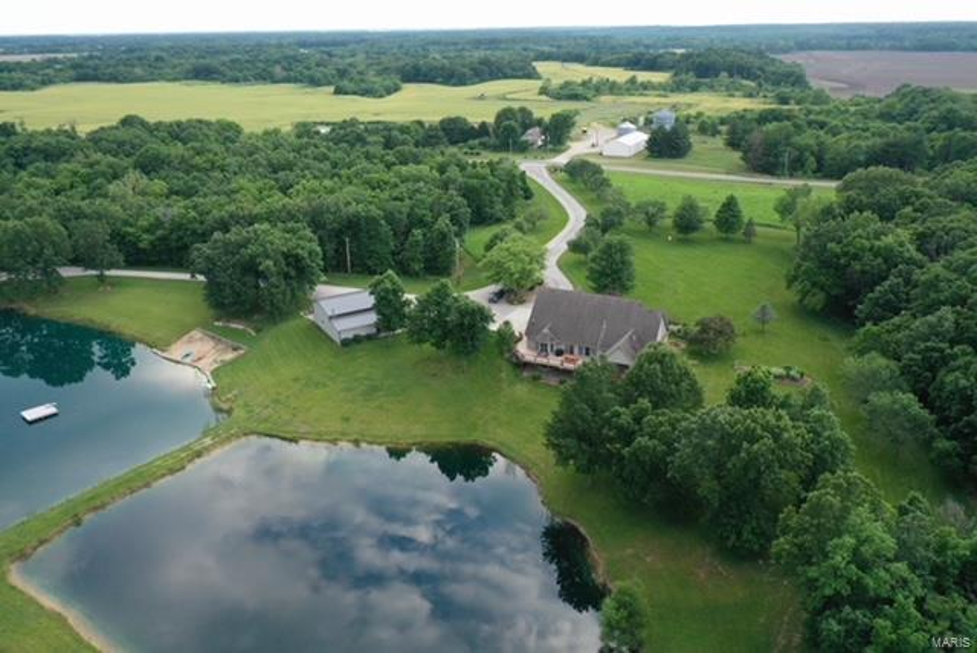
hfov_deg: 65.4
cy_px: 326
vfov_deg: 46.5
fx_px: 761
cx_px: 488
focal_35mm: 28
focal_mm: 10.26
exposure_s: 1/1000
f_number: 2.8
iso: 500
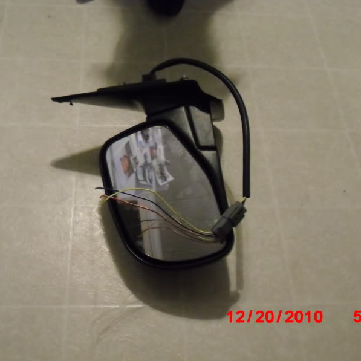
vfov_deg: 37.6
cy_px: 180
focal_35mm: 45
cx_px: 167
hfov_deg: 37.5
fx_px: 531
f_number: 3.9
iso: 800
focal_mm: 6.9
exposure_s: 1/8
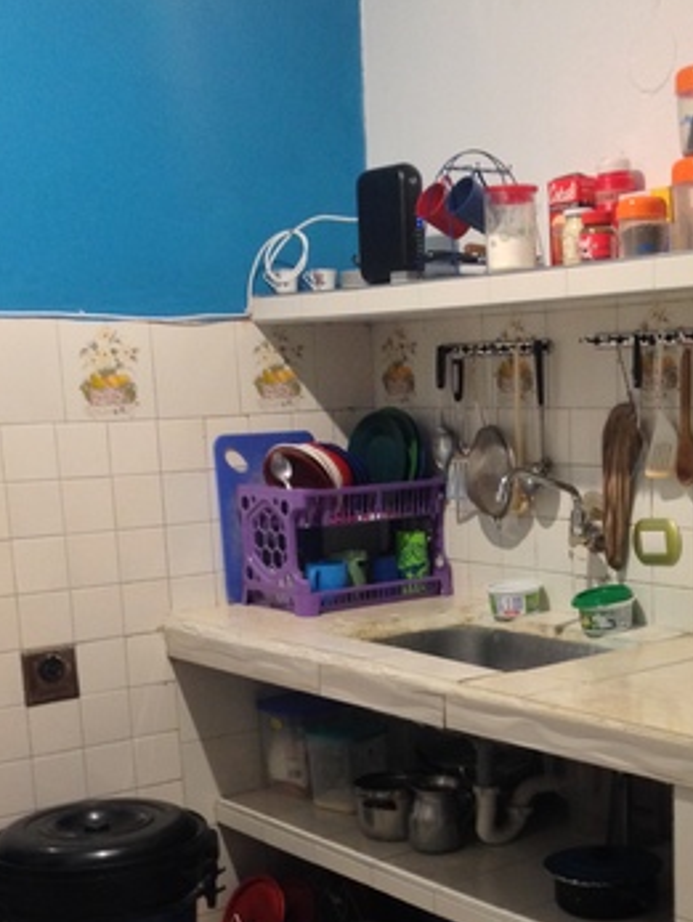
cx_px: 499
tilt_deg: -12.3
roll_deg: +1.4
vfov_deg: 33.3
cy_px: 654
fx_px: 1519
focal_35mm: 57
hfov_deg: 25.5
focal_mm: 4.12
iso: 250
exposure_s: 1/20
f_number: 2.4
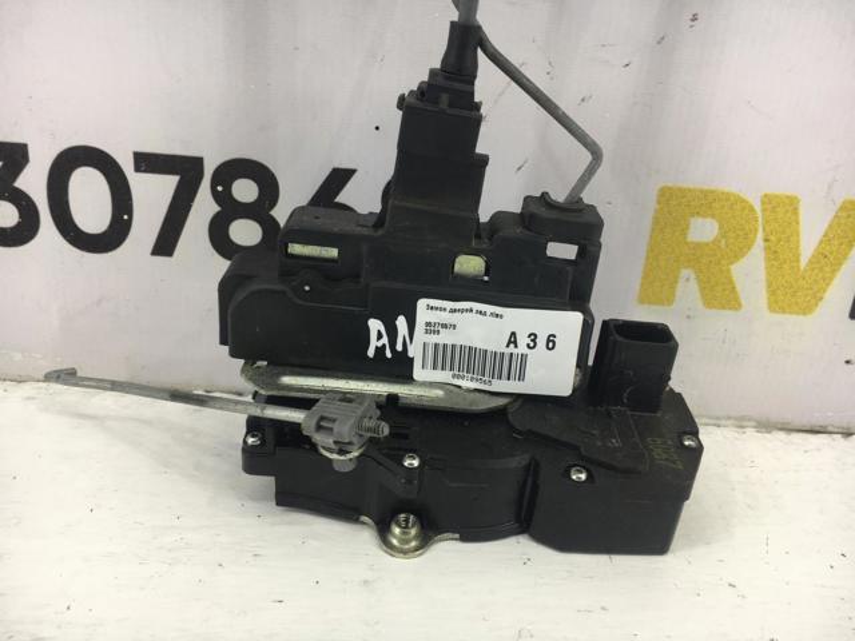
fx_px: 716
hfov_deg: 61.7
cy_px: 320
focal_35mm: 29
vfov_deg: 48.2
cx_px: 428
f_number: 2.2
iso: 32
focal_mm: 4.15
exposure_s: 1/50
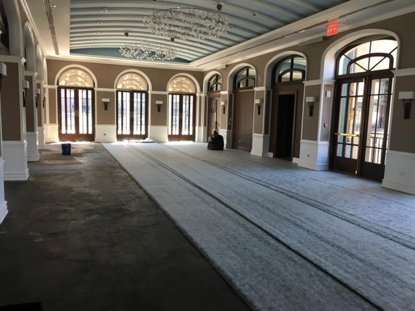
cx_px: 208
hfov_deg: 61.7
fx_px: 348
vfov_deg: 48.2
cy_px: 156
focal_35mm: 29
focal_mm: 4.15
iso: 25
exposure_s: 1/30
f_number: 2.2
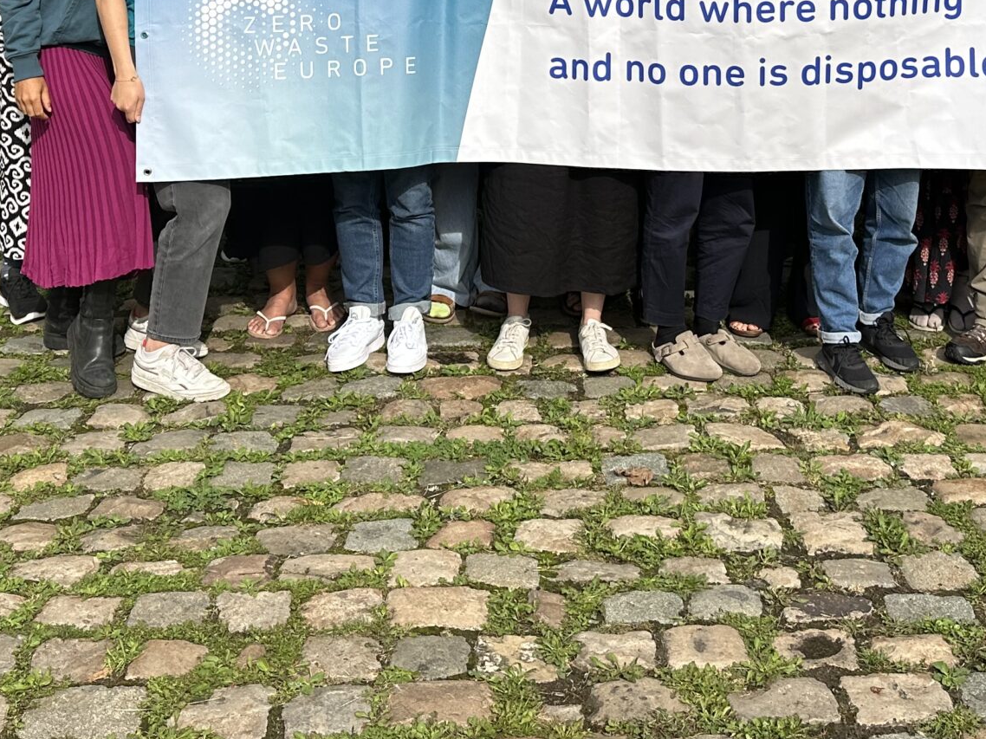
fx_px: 1538
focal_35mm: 54
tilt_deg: -3.4
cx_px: 578
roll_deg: +0.3
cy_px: -36
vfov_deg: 25.4
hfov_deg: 35.5
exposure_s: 1/3717
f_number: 1.78
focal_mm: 6.86
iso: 80
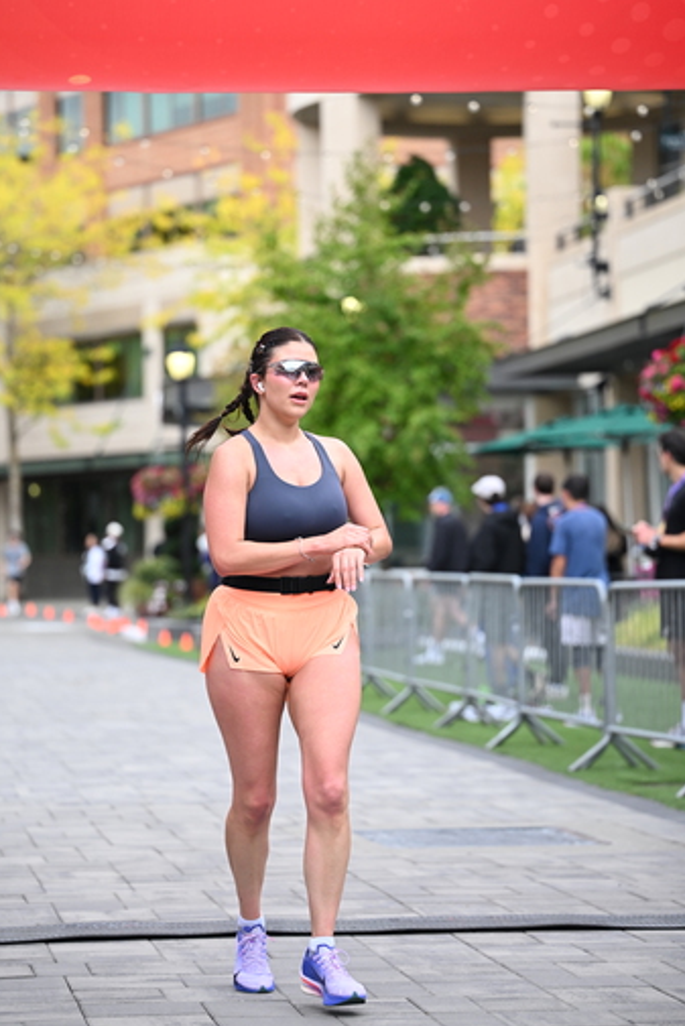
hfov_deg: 12.3
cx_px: 326
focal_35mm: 111
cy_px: 508
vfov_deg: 18.4
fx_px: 3166
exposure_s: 1/1600
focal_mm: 102
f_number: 2.8
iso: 640
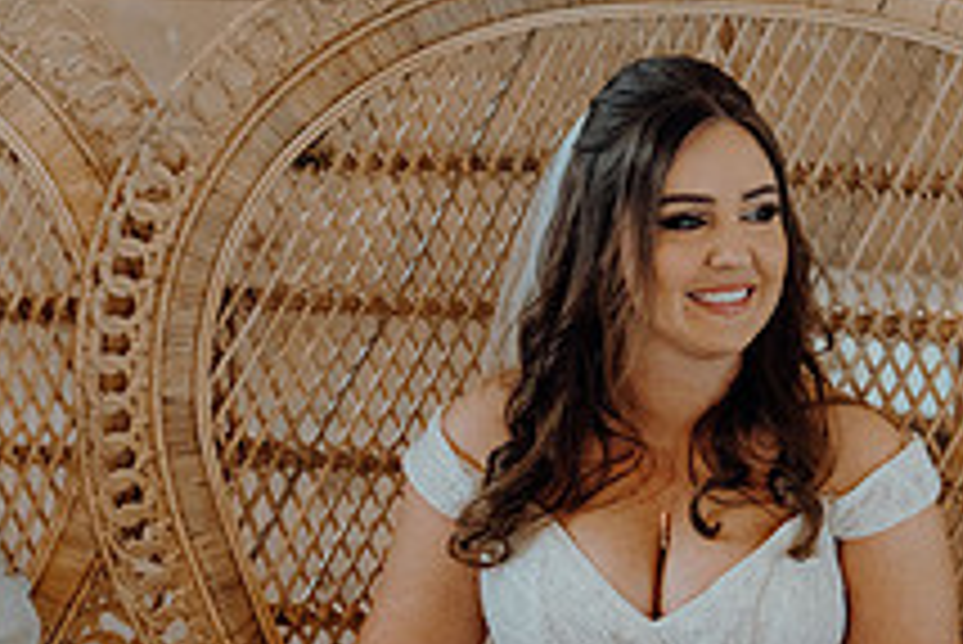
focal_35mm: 190
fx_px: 5086
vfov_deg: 7.2
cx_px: 369
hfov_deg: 10.8
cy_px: 520
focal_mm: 70
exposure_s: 1/200
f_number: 3.5
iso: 5000
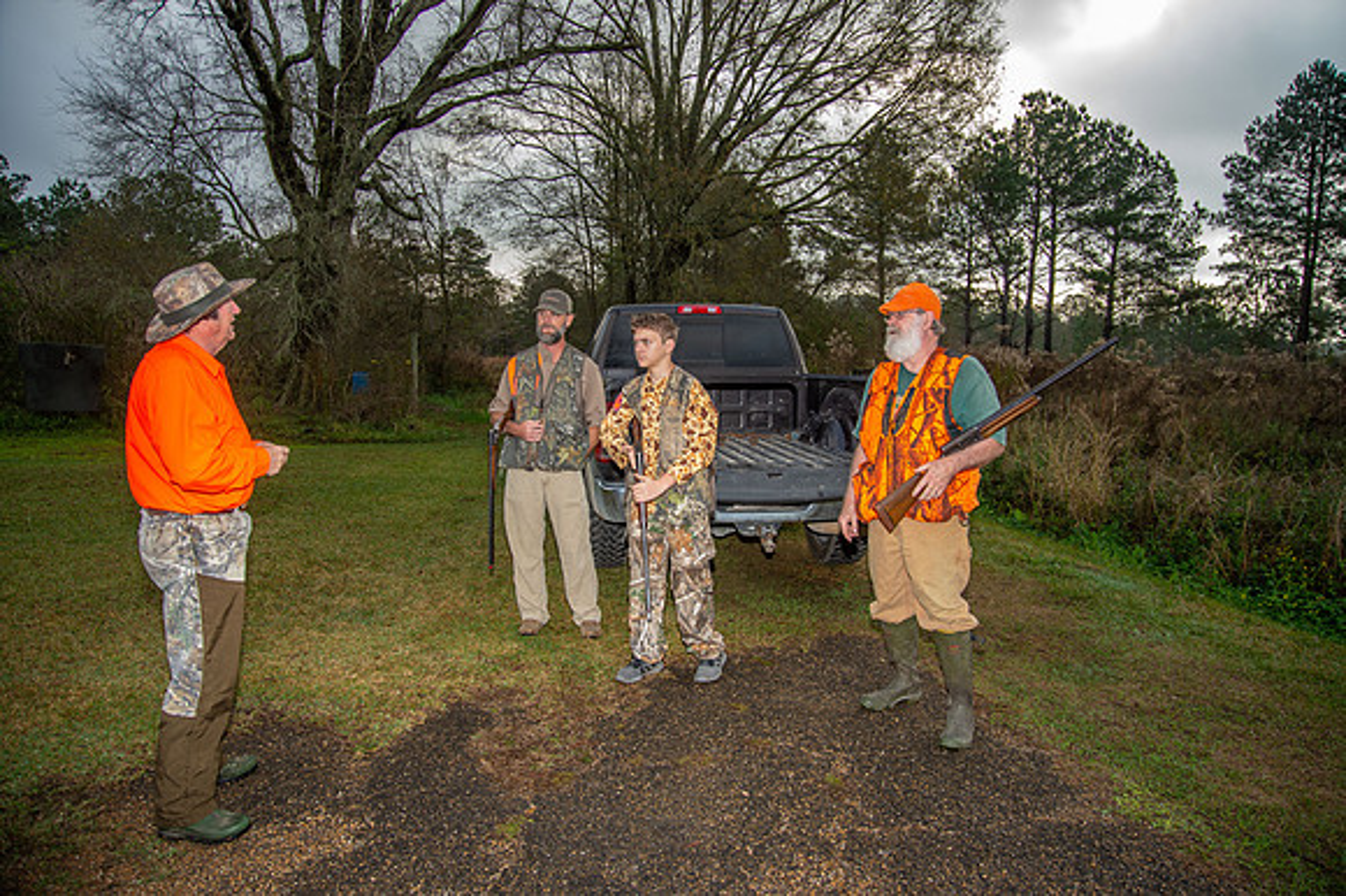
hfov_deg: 73.8
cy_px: 448
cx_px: 673
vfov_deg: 53.1
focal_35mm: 24
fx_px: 897
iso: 250
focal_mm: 24
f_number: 6.3
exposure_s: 1/200
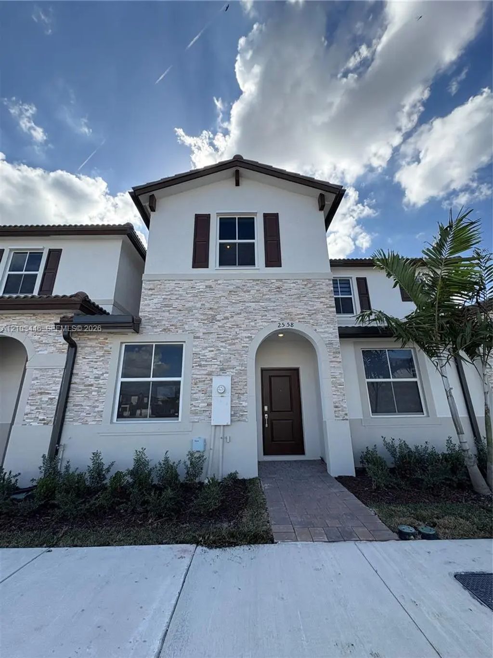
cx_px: 246
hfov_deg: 85.7
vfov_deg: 102.1
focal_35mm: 14
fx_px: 266
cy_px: 329
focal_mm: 2.22
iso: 64
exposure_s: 1/1217
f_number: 2.2
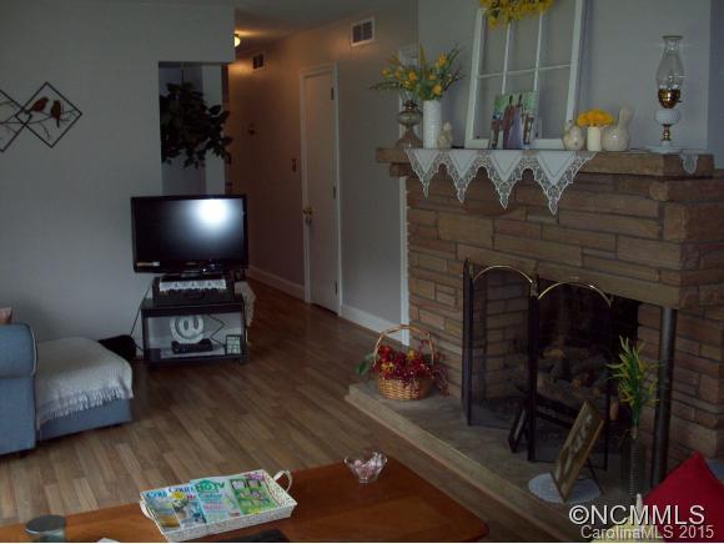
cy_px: 272
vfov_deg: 38.7
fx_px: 775
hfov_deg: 50.1
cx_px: 362
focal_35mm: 37
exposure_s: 1/64
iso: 80
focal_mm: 6.2
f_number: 2.8
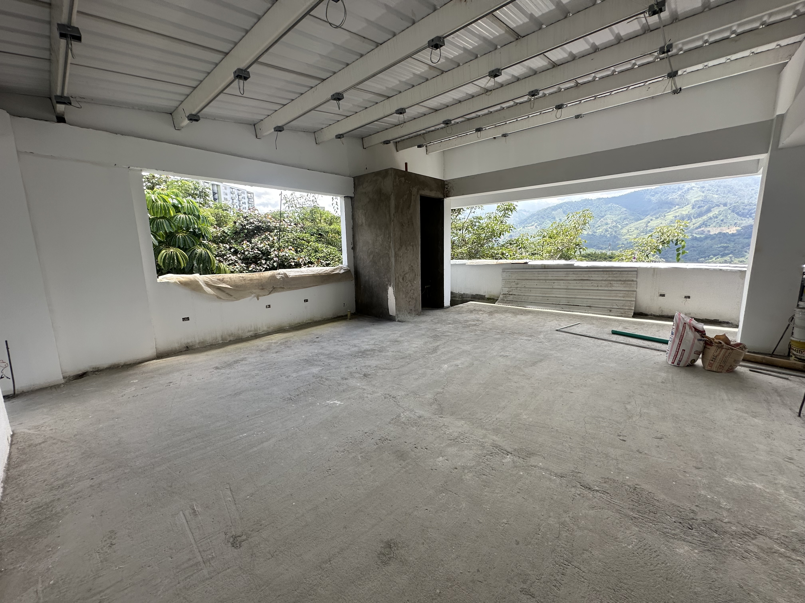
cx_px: 402
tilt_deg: -7.6
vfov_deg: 85.7
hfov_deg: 102.1
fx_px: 326
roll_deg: +0.9
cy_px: 302
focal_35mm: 14
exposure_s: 1/315
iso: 40
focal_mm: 2.22
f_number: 2.2
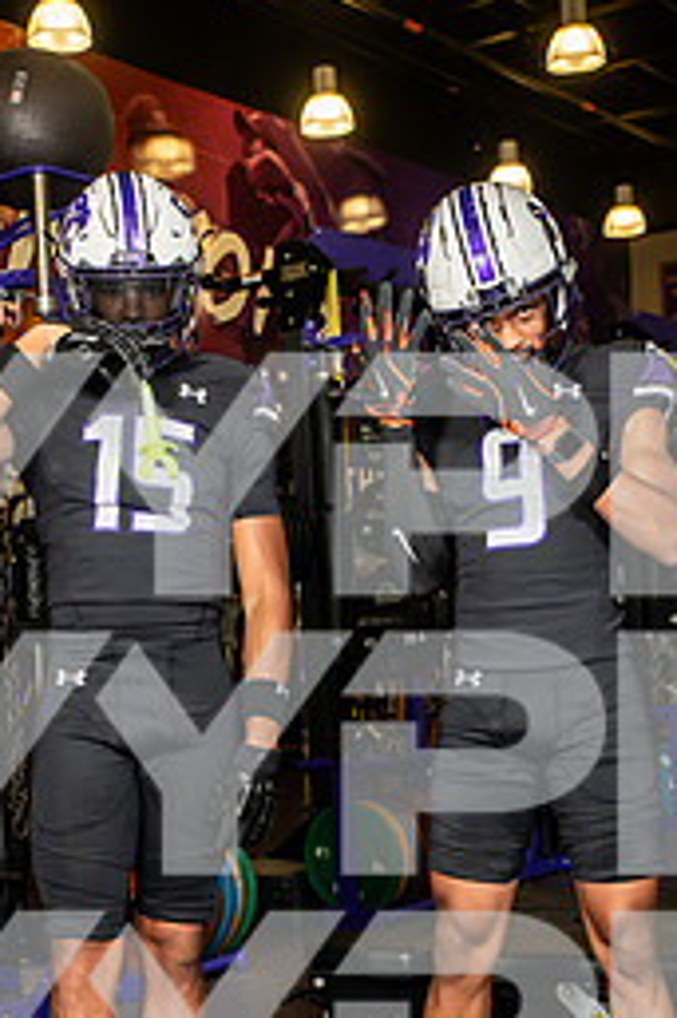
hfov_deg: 21.5
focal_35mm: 63
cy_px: 757
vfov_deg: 31.4
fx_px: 1779
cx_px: 297
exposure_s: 1/250
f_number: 5.6
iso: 500
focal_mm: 36
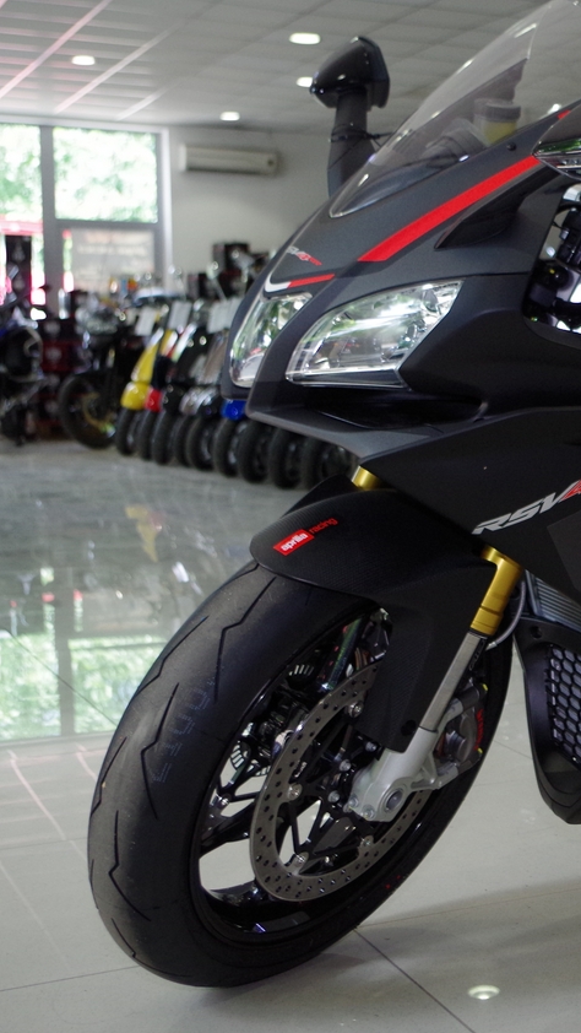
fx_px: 1697
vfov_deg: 33.8
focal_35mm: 62
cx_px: 689
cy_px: 515
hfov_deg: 18.5
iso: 800
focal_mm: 26.25
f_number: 4
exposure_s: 1/160
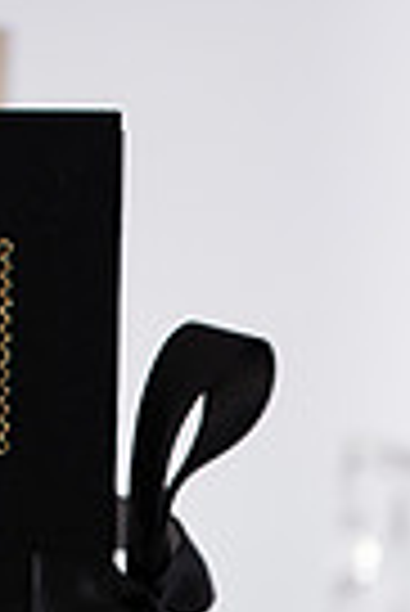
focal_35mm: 165
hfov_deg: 8.2
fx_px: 2811
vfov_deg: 11.9
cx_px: 554
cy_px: 927
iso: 200
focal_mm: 50
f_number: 2.8
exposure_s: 1/100
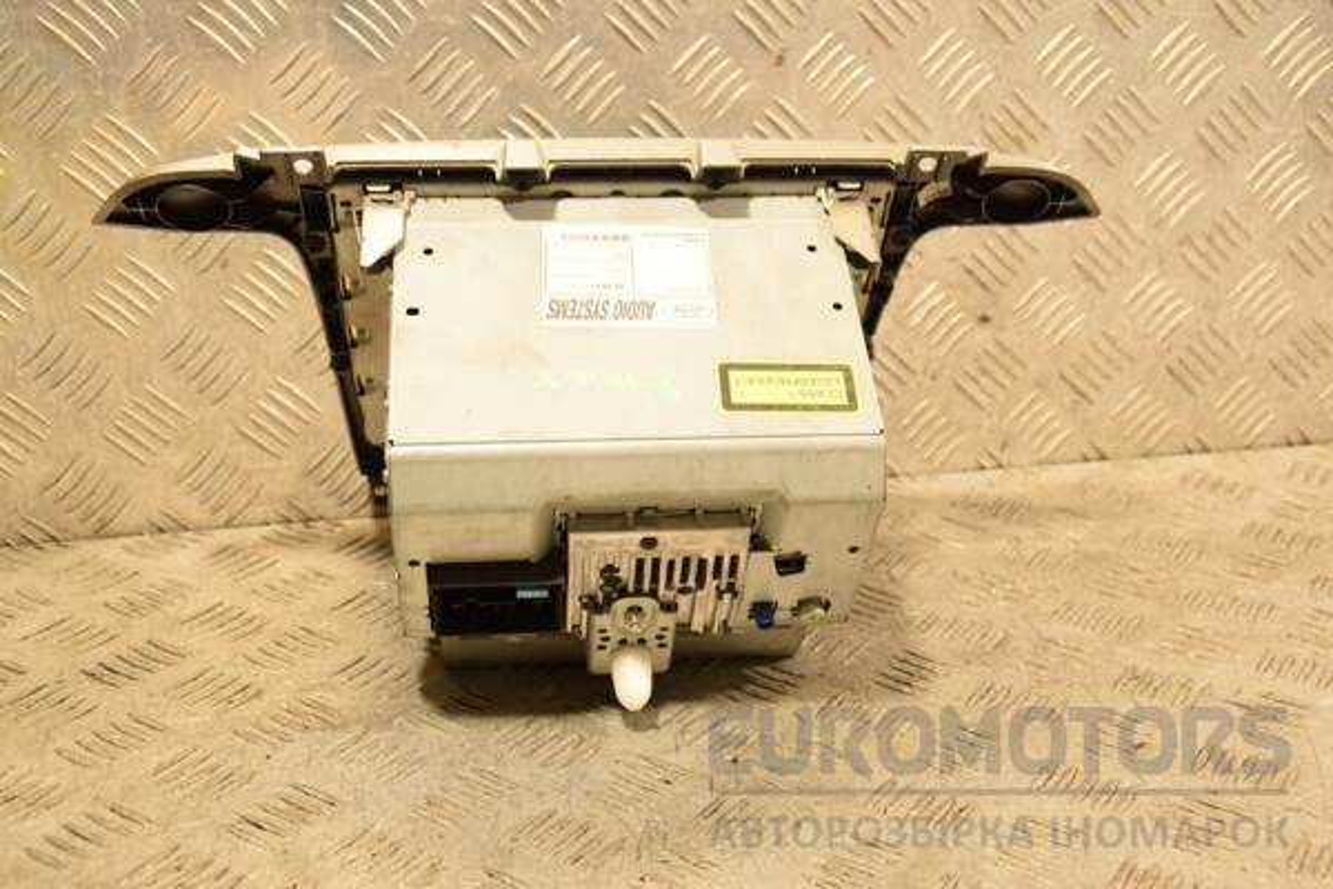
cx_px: 666
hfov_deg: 46.4
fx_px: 1555
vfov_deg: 31.9
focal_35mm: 42
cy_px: 444
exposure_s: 1/125
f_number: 5.6
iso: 800
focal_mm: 28
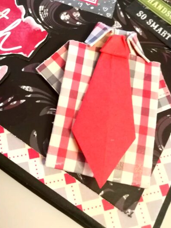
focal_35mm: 39
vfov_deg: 46.8
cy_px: 68
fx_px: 257
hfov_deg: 36.2
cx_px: 47
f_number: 2.2
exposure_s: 1/25
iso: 500
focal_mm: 3.83
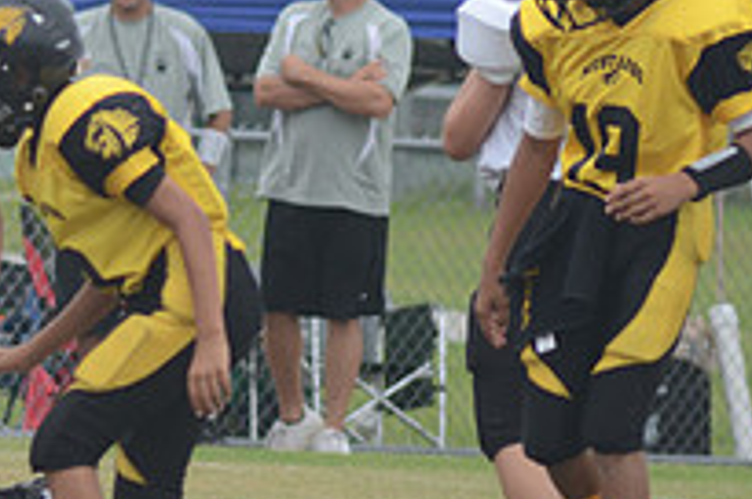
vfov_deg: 1.6
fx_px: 17707
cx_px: -304
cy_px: 319
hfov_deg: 2.4
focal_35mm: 849
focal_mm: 200
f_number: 6.3
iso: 400
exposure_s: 1/800
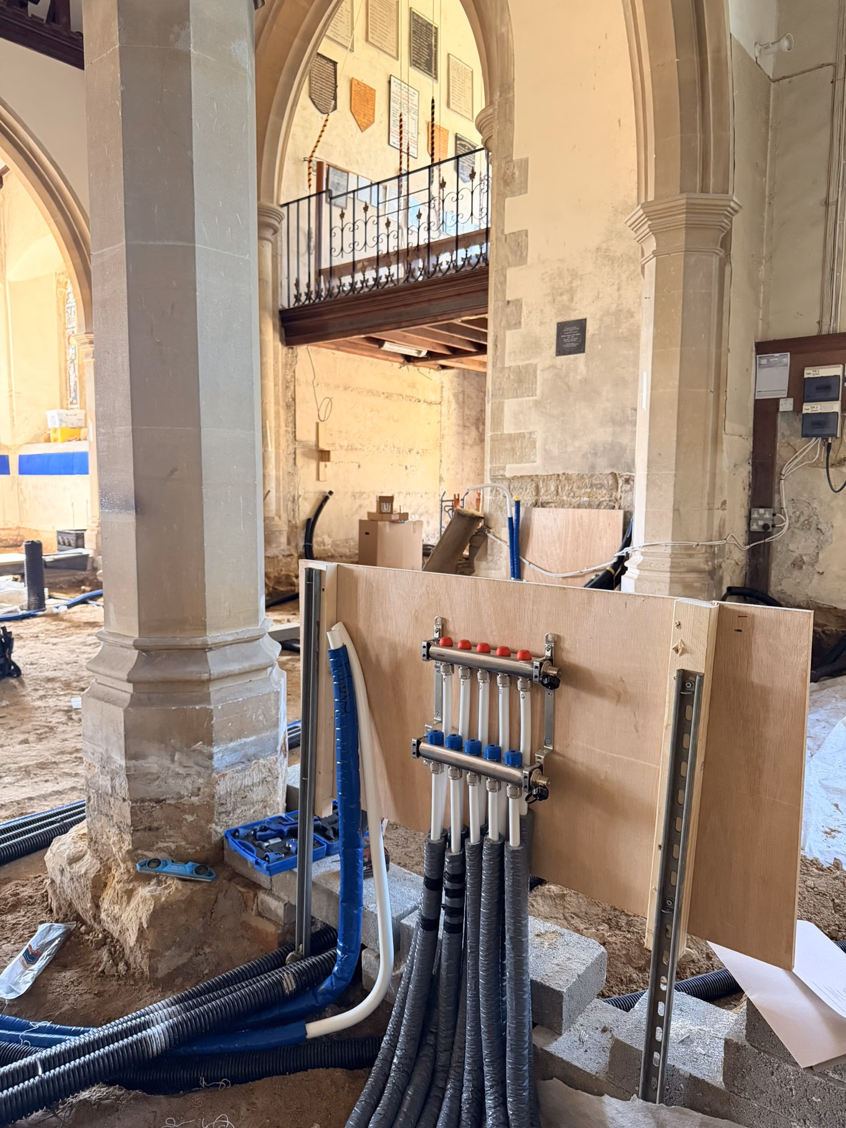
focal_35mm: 24
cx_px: 423
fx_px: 782
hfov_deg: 56.8
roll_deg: -0.1
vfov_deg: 71.6
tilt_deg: -5.6
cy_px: 564
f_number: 1.78
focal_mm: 6.76
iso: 640
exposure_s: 1/60
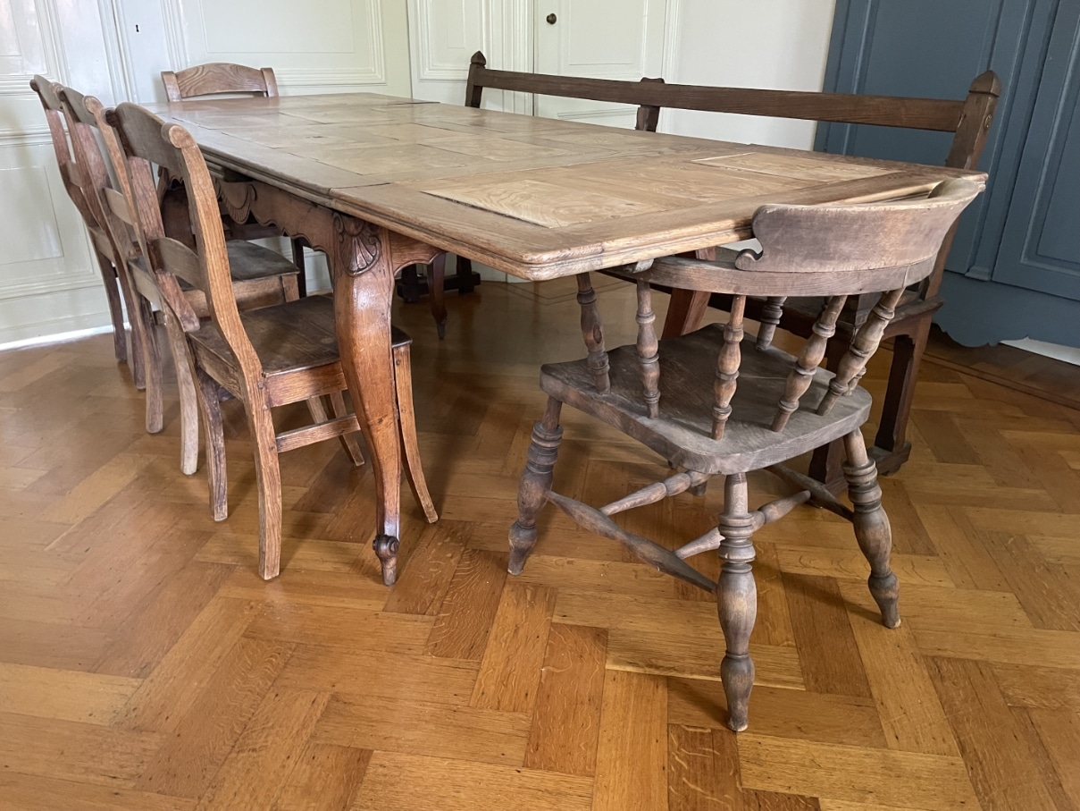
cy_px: 406
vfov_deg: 53.1
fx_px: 811
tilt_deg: -24.6
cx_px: 540
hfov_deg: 67.3
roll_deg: -0.3
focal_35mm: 26
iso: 500
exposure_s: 1/49
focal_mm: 4.2
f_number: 1.6
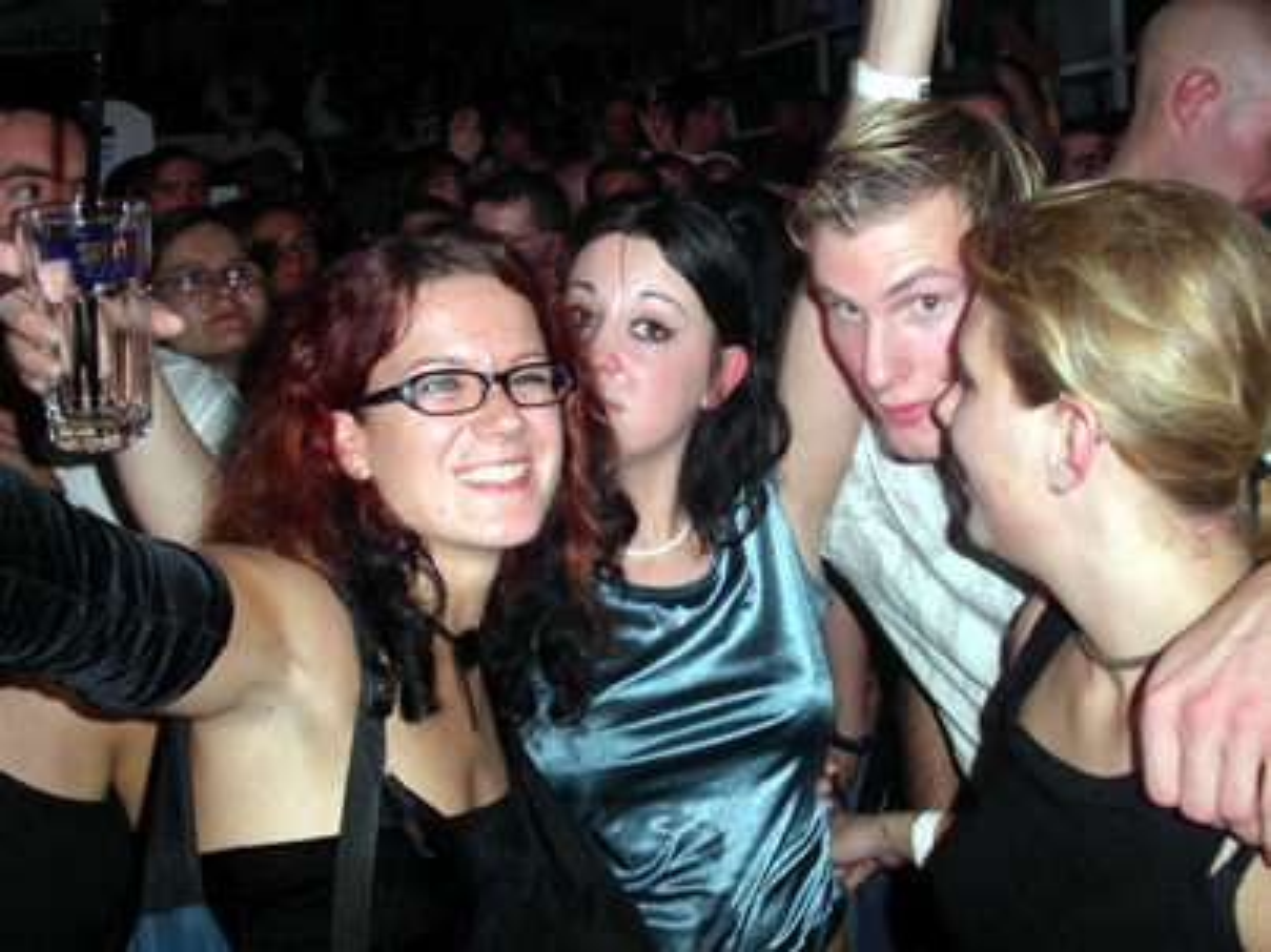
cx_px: 636
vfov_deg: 37.7
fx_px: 1395
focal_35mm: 38
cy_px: 476
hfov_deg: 49.0
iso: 100
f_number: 2.8
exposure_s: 1/30
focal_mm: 7.8
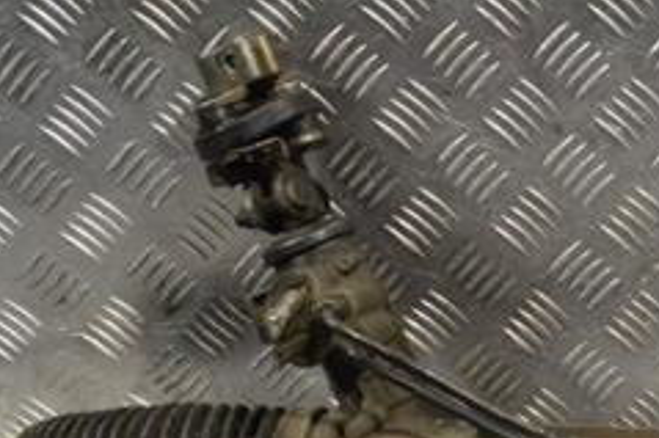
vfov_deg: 16.4
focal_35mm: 83
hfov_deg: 22.7
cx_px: 775
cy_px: 300
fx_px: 1518
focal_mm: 22
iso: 3200
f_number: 9
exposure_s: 1/320
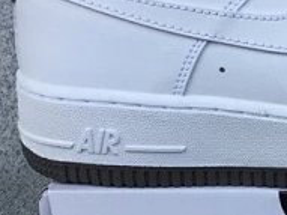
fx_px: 862
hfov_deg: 18.0
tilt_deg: -18.8
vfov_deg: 14.2
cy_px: 141
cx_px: 337
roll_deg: -0.1
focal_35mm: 104
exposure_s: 1/547
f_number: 2.4
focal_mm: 3.3
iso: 25
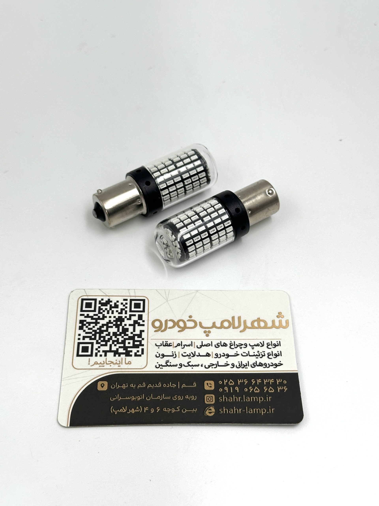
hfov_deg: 30.3
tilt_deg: -57.4
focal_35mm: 48
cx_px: 190
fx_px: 701
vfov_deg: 39.7
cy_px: 253
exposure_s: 1/944
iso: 64
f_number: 1.78
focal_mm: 6.86
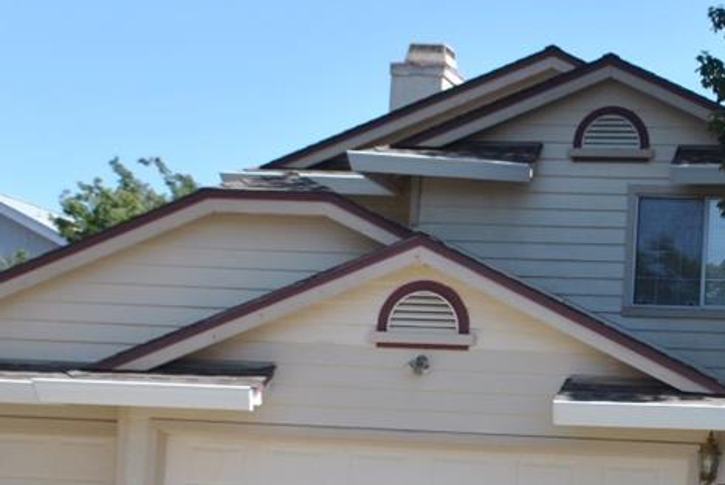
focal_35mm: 125
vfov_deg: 11.0
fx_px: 2520
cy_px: 363
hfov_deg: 16.2
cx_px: 641
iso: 100
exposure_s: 1/250
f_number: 8
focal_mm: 26
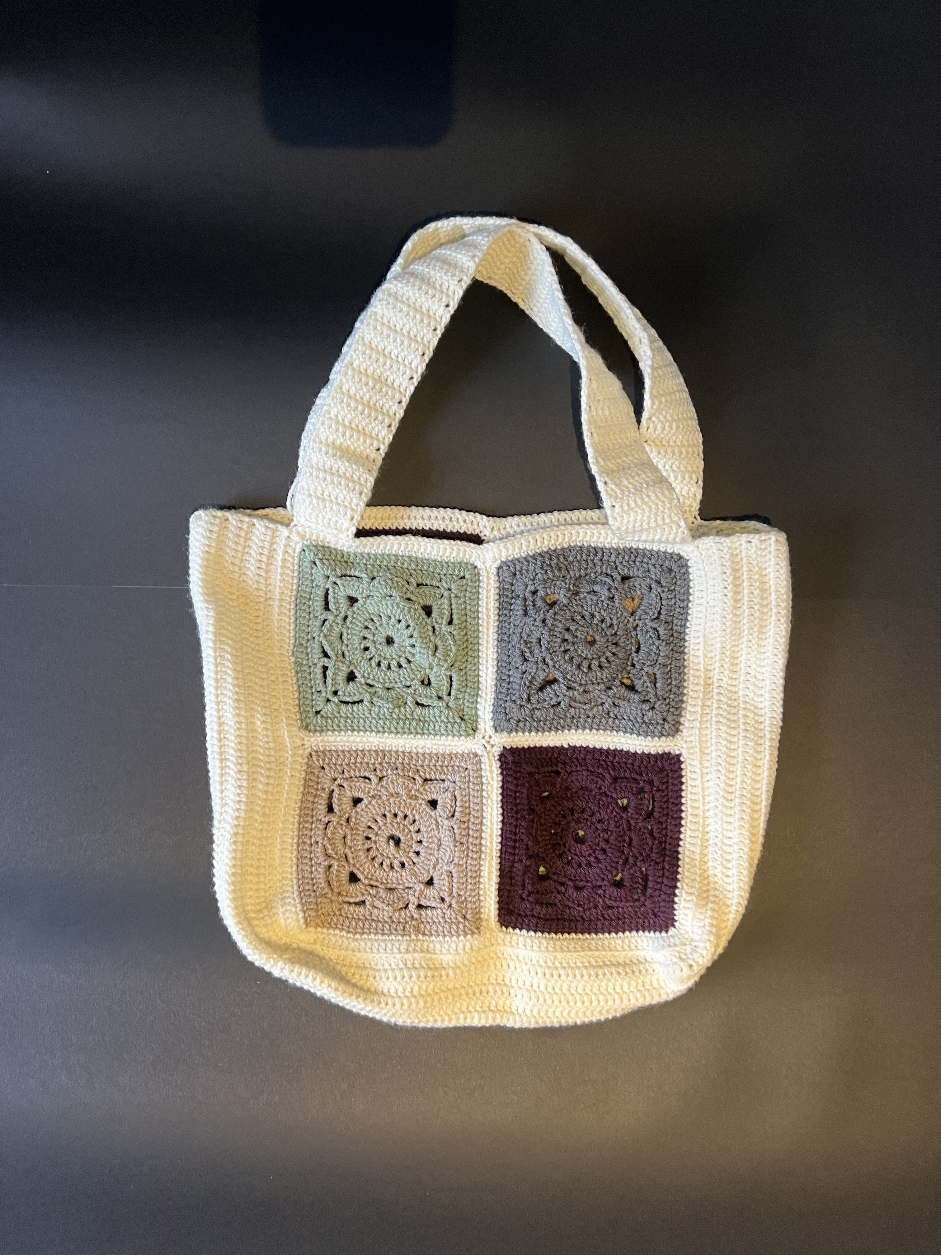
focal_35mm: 26
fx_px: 942
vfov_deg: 67.3
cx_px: 470
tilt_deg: -87.2
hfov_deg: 53.1
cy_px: 628
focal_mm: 5.7
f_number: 1.5
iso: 200
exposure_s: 1/50
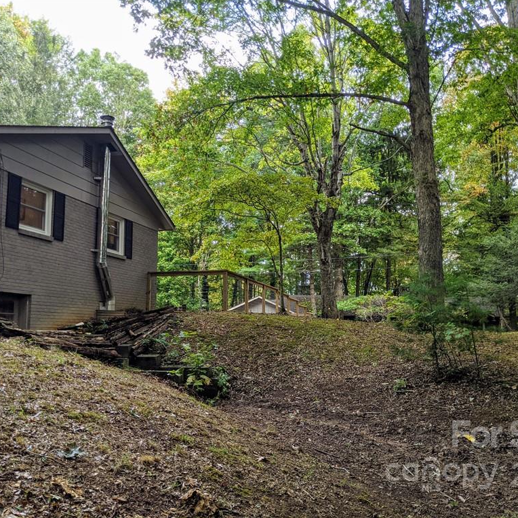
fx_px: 542
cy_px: 258
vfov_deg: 51.1
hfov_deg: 51.1
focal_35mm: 32
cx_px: 241
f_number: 1.73
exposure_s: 1/63.8
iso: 49
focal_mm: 4.38
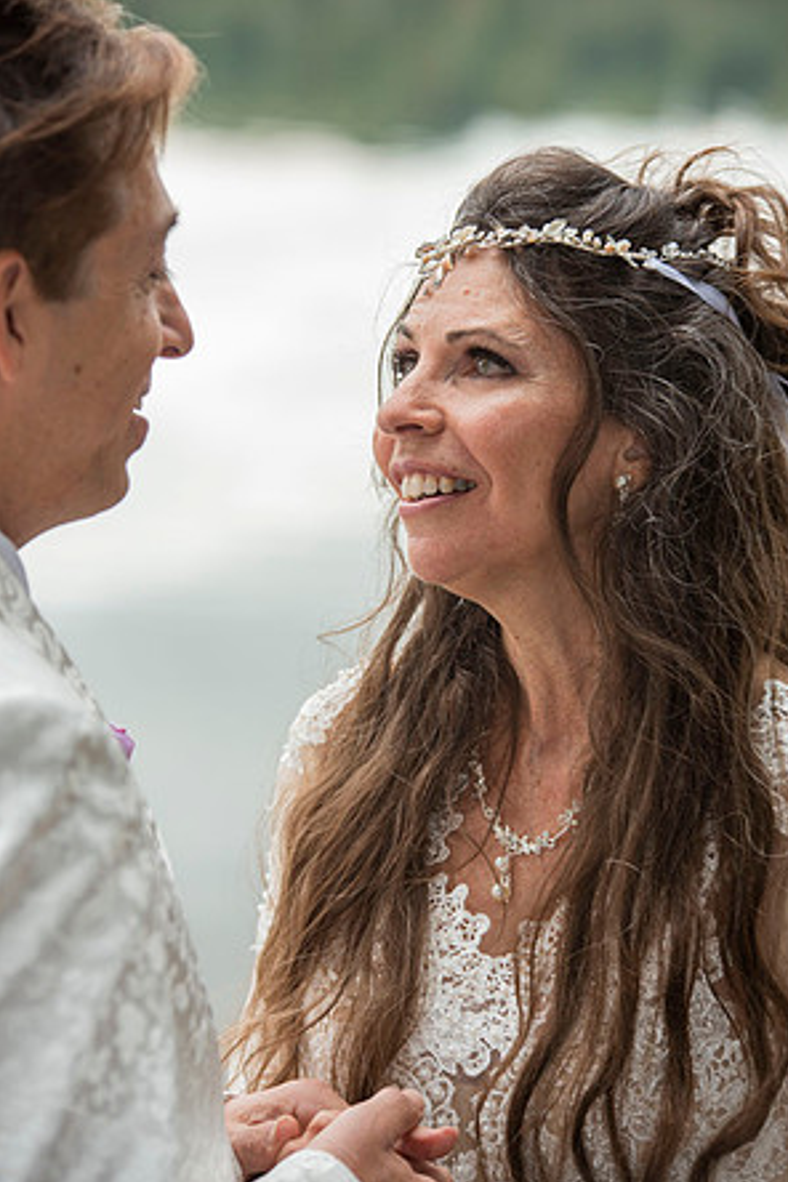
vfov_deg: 13.5
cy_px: 596
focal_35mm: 152
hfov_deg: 9.0
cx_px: 397
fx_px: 4990
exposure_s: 1/200
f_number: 5
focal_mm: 150
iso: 160
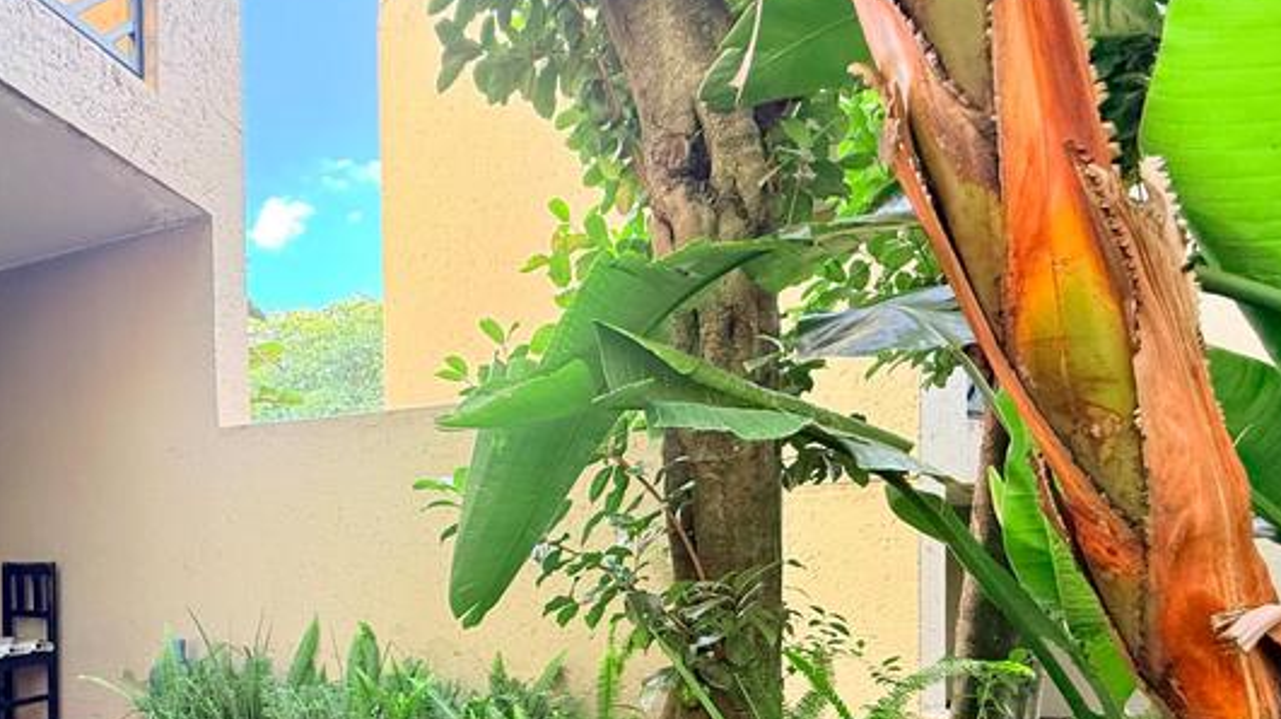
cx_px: 376
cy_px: 572
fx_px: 781
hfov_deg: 74.9
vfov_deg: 46.9
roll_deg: +1.9
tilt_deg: -1.4
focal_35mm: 23
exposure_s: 1/99
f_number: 2.2
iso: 160
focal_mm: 2.22
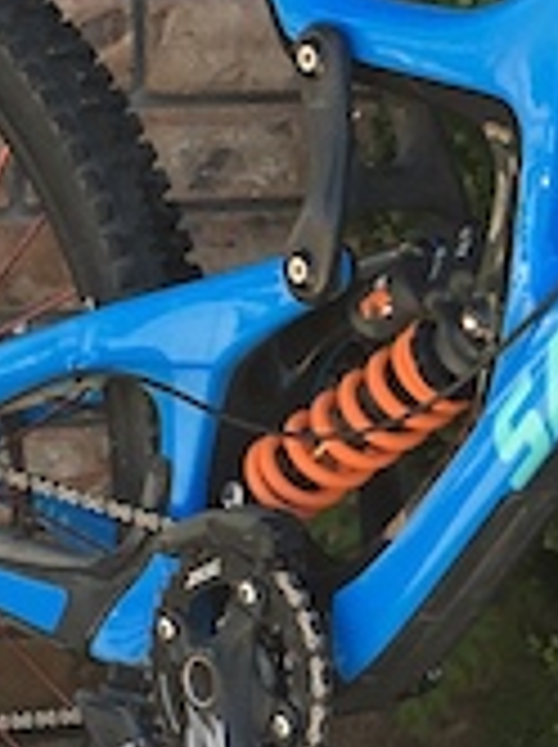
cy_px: 508
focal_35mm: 179
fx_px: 3857
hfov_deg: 8.2
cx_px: 648
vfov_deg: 11.0
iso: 25
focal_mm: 4.15
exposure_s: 1/166
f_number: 2.2
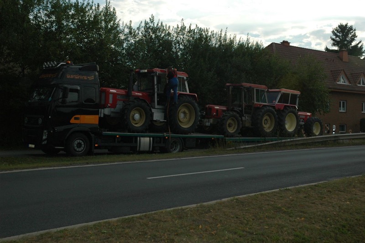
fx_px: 517
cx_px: 182
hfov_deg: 38.9
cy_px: 122
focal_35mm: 51
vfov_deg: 26.4
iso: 400
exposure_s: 1/500
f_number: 7.1
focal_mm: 34
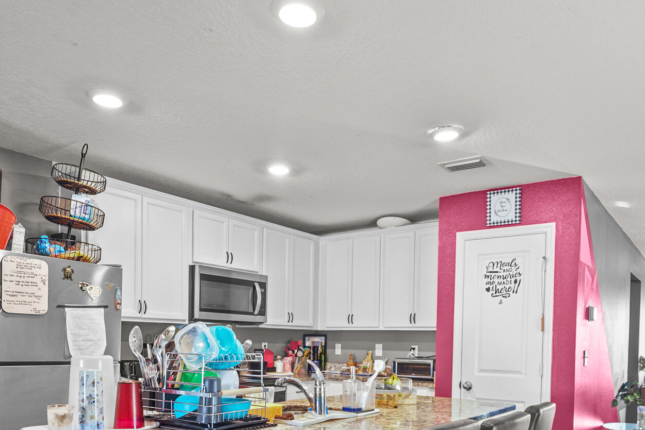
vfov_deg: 43.8
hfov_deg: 65.3
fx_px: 502
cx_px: 355
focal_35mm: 28
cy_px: 355
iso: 160
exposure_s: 1/1.25
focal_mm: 14
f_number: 8
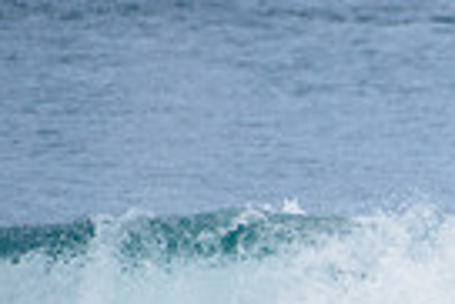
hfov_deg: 1.0
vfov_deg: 0.6
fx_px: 27050
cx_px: 930
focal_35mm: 2138
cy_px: 433
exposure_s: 1/2000
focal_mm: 500
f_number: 5.6
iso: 250
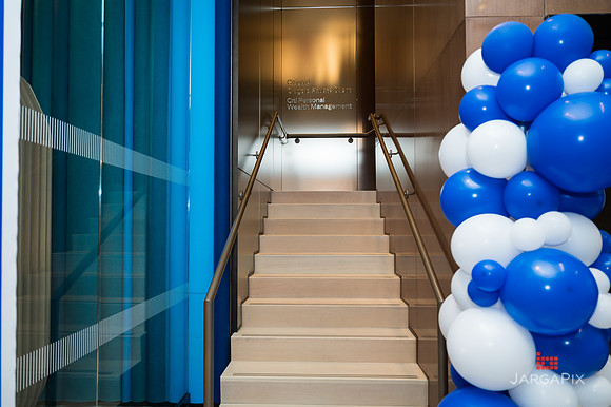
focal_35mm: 24
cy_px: 205
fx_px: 413
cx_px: 307
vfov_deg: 52.5
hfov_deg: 73.0
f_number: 3.2
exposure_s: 1/160
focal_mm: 24
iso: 400
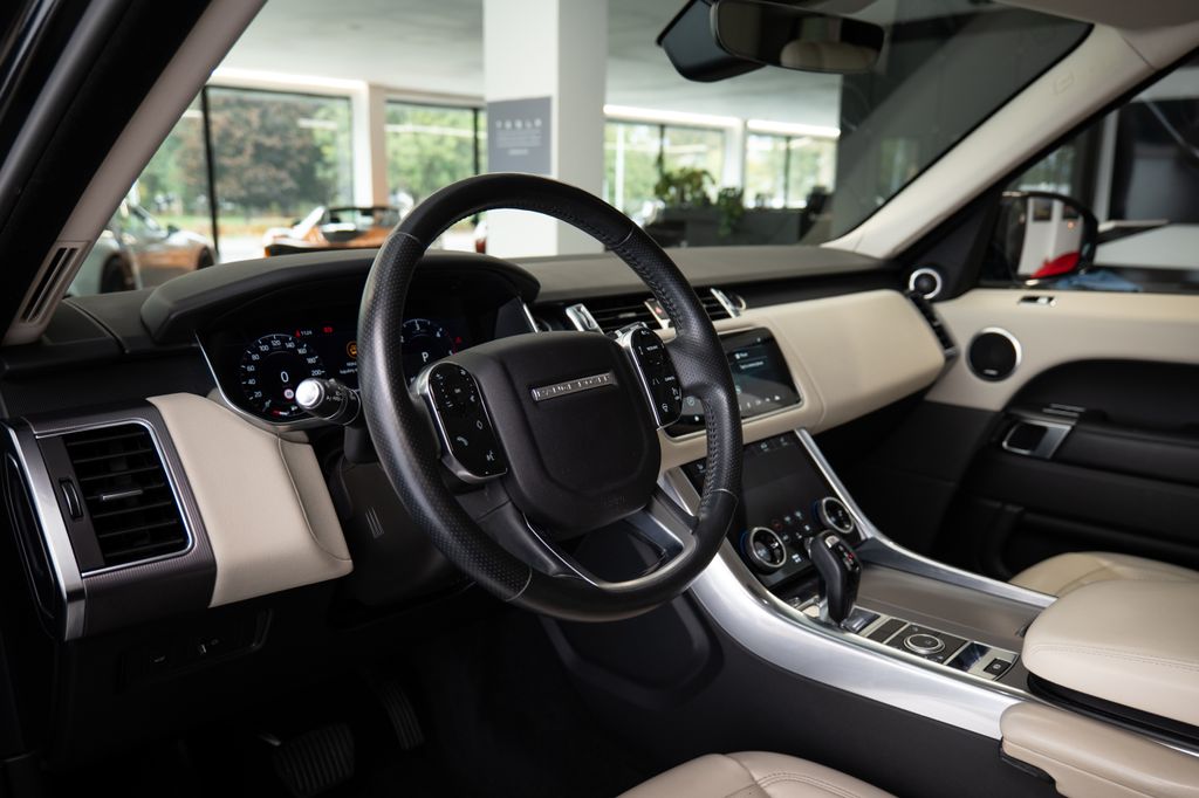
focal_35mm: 26
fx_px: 878
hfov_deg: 68.6
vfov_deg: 48.9
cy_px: 406
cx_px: 589
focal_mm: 24
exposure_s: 1/50
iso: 200
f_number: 3.8
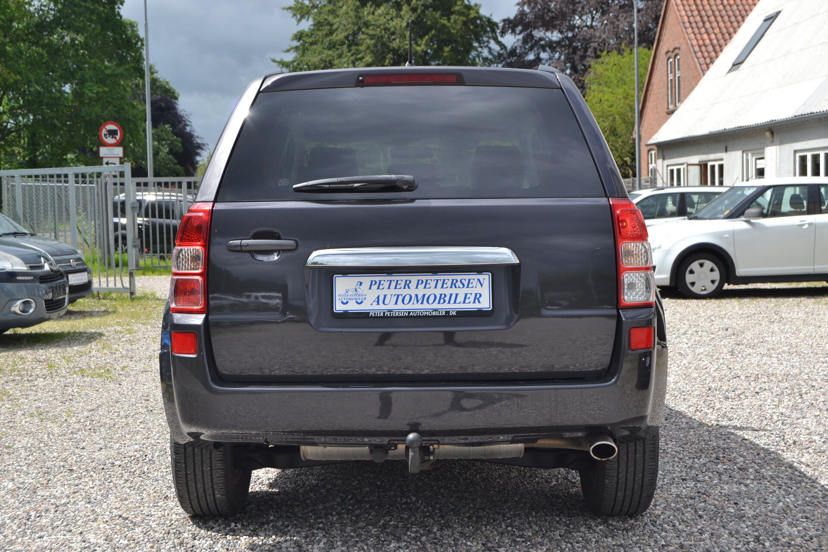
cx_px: 414
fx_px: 1104
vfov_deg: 28.1
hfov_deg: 41.1
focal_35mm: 48
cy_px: 276
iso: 100
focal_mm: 32
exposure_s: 1/250
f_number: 8
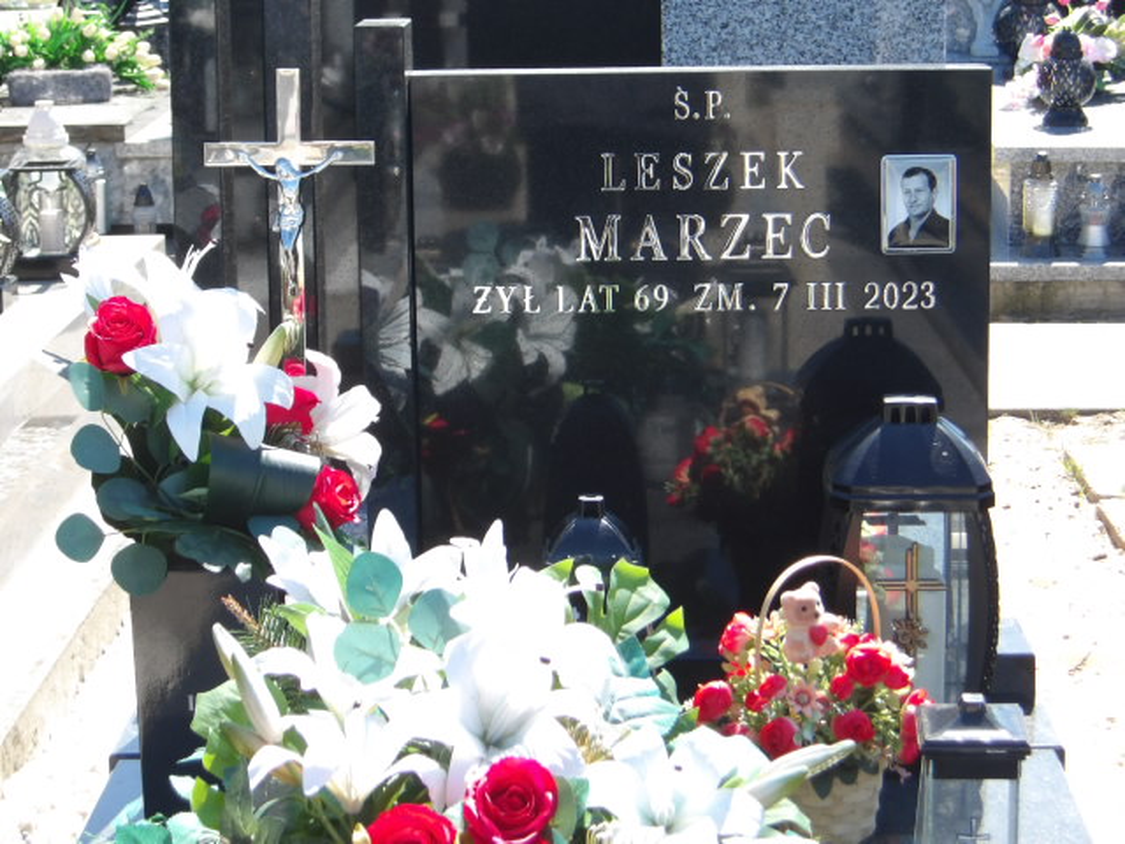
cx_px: 562
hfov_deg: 22.5
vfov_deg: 17.0
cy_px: 422
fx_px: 2827
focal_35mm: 87
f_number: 5.6
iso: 100
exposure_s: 1/117
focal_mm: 15.6
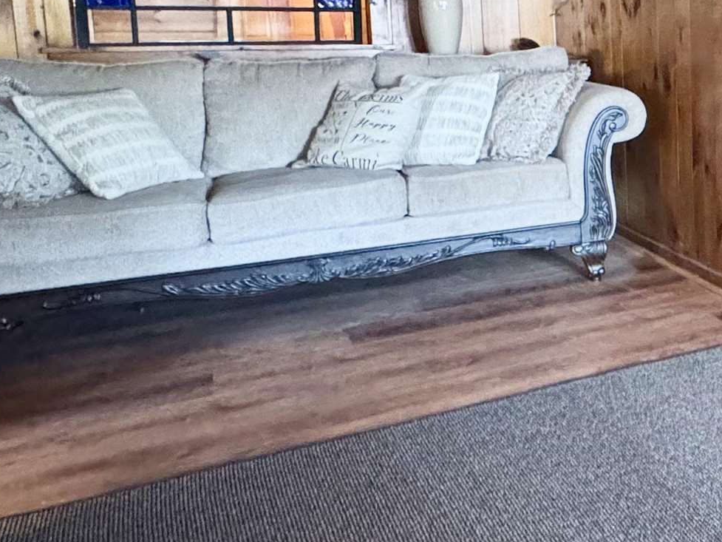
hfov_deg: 32.8
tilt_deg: -6.2
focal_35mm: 44
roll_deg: -0.2
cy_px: 111
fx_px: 918
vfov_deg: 32.0
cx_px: 924
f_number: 2.2
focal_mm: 2.22
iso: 1000
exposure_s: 1/60
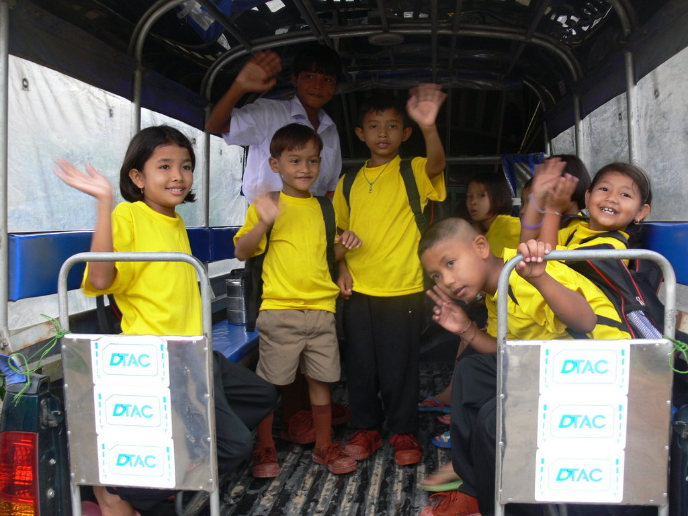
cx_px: 344
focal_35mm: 35
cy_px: 258
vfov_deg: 40.7
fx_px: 696
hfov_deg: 52.6
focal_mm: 7.4
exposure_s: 1/30
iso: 80
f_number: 2.8
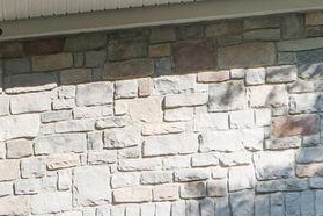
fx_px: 888
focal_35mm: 99
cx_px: -173
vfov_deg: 13.8
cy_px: 121
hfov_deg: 18.2
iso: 800
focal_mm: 16
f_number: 8
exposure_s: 1/125
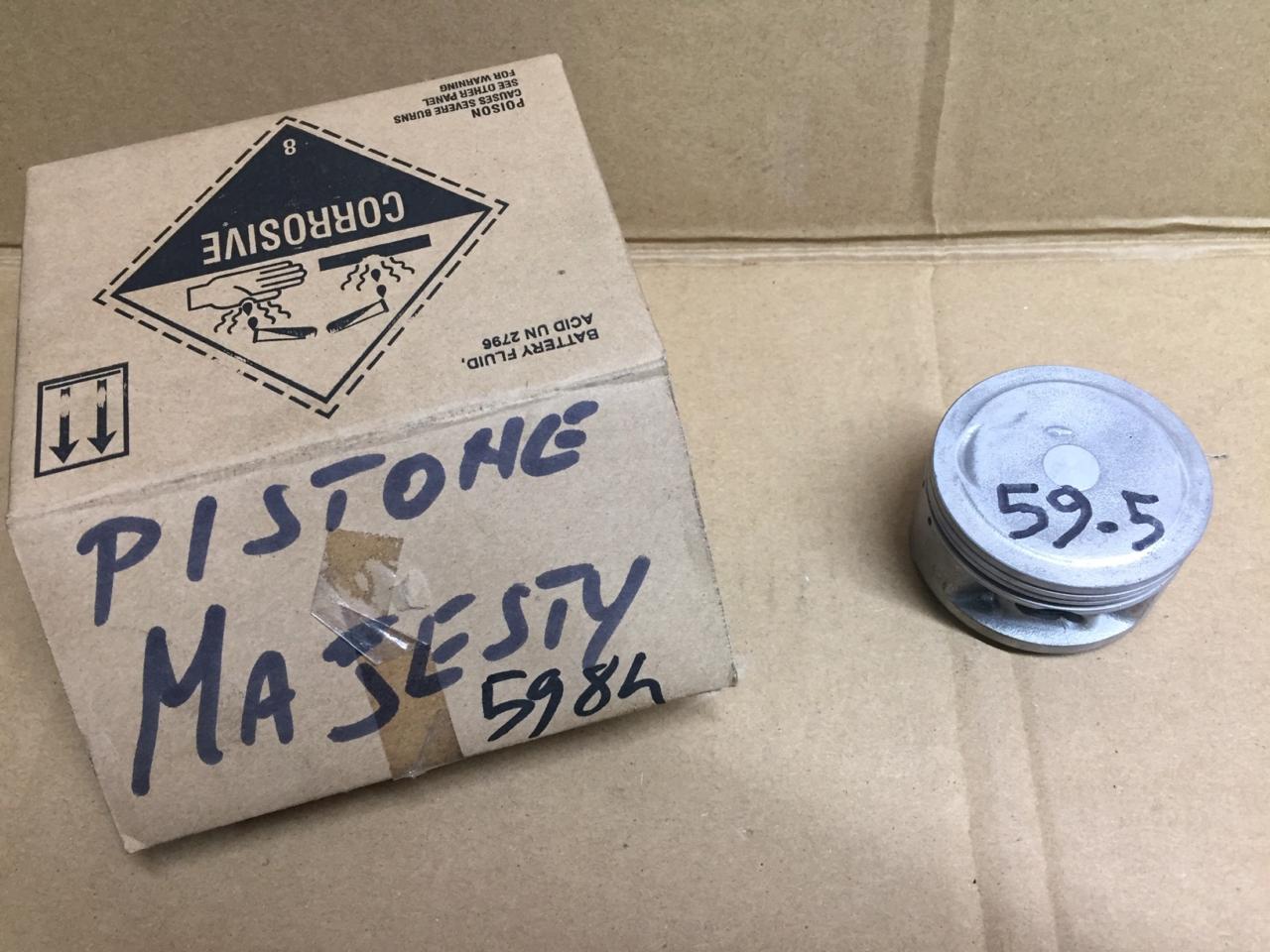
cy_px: 476
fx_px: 1064
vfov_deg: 48.2
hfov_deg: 61.7
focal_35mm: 29
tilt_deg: -57.3
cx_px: 635
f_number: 2.2
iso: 160
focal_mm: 4.15
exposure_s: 1/33
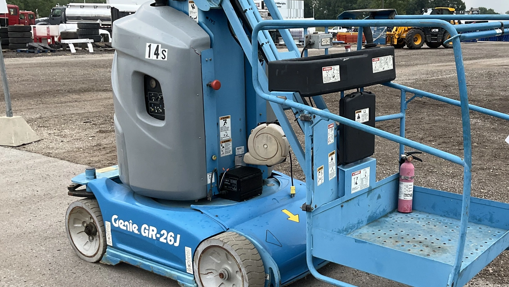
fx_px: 607
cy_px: 156
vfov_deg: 26.5
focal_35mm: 45
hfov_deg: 44.9
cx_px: 330
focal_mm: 3
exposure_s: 1/770
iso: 25
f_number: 1.8
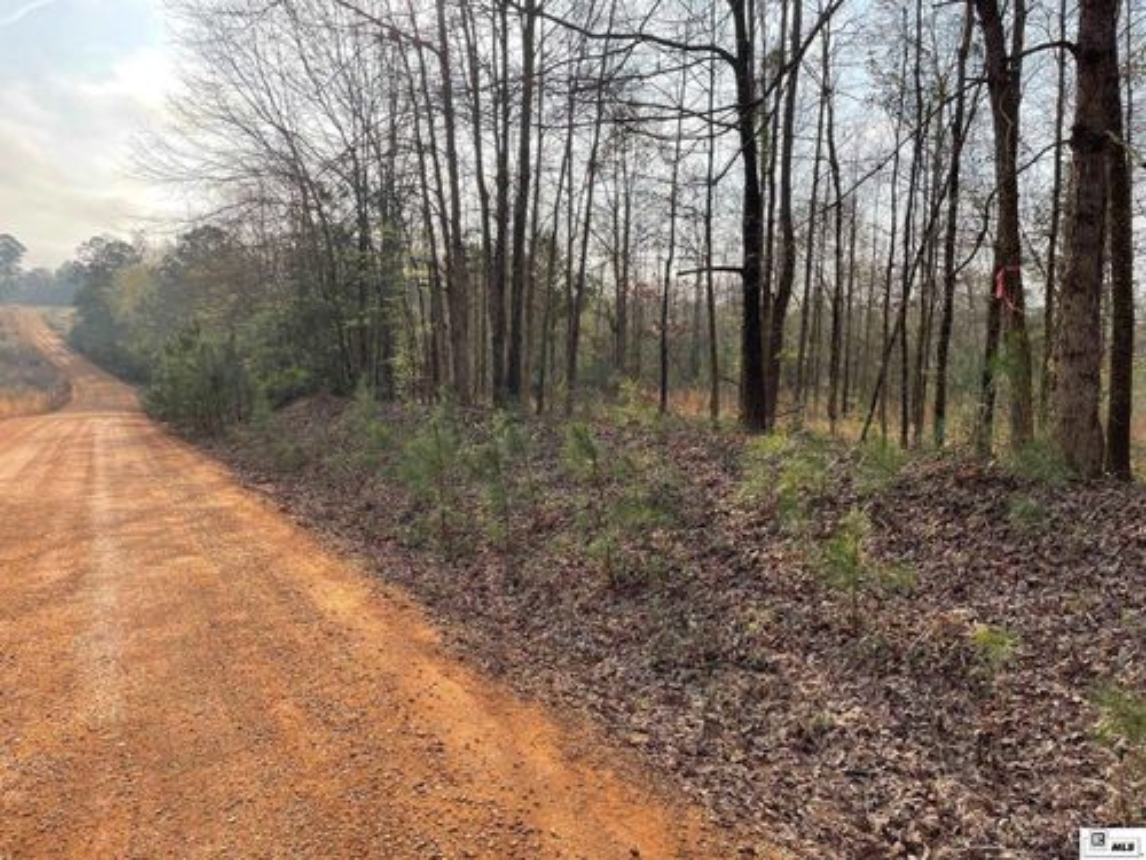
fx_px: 861
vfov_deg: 53.1
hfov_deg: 67.3
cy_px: 430
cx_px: 573
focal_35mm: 26
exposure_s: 1/2132
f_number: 1.6
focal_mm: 4.2
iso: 32
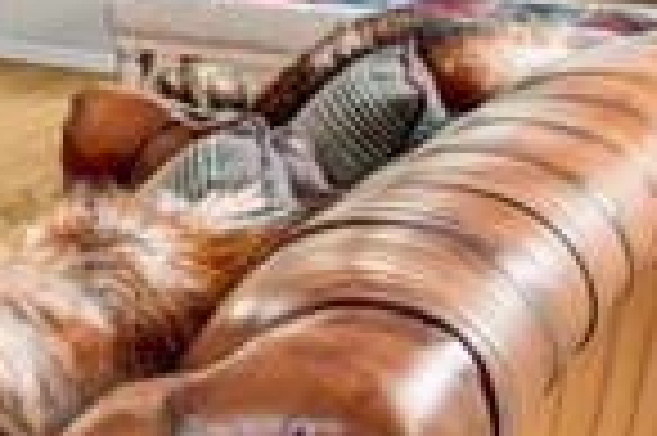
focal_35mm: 105
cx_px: -909
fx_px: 1914
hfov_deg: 13.9
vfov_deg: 12.2
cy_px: -283
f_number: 8
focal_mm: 10
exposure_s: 1/10
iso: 400
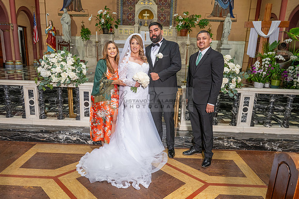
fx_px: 211
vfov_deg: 50.6
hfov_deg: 70.6
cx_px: 141
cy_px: 105
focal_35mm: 25
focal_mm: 24
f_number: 4
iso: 800
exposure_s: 1/200
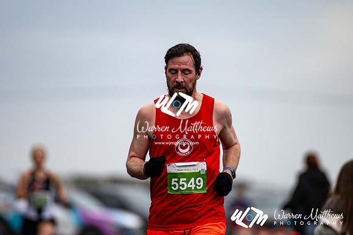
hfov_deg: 4.6
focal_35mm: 450
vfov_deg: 3.1
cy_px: 118
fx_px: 4410
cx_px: 176
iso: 250
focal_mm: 300
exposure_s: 1/1600
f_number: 2.8
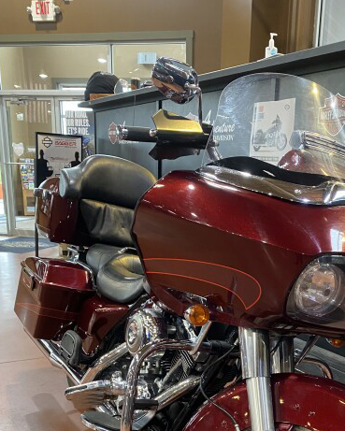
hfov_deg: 34.0
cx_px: 211
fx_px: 561
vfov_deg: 39.8
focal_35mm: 44
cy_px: 363
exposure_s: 1/60
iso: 250
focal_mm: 4.25
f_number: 1.8
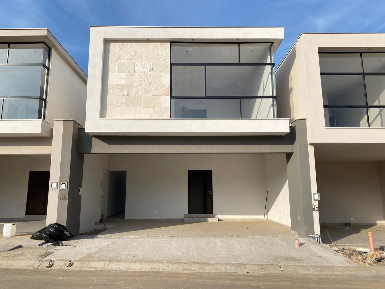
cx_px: 192
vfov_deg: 53.1
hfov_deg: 67.3
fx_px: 289
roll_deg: +0.0
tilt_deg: +9.7
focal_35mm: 26
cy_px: 144
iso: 32
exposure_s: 1/3401
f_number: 1.8
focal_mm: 4.25
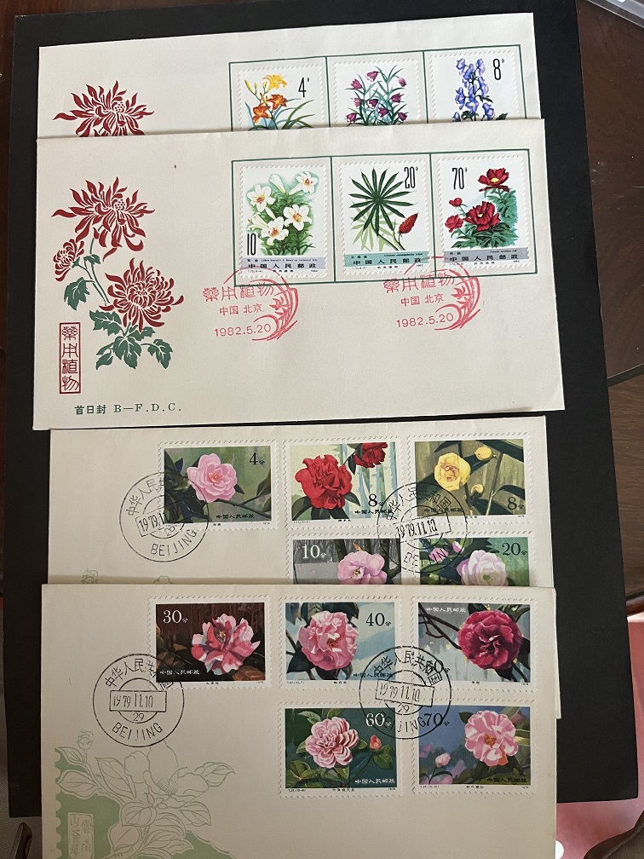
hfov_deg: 53.1
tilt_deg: -81.0
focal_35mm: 26
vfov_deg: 67.3
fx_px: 645
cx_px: 322
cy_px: 430
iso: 125
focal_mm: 5.1
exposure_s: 1/86
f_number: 1.6
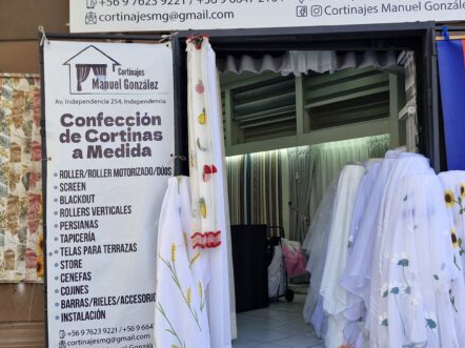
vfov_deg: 35.9
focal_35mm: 40
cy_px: 169
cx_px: 280
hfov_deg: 46.5
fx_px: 537
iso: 50
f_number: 1.8
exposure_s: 1/192
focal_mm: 5.54
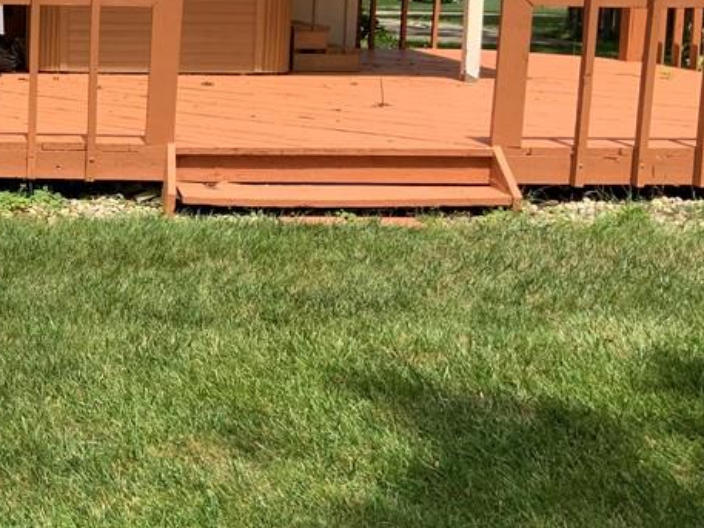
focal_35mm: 65
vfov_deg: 22.3
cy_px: 112
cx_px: -46
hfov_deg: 27.6
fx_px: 1322
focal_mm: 3
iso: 16
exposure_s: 1/1311
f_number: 1.8
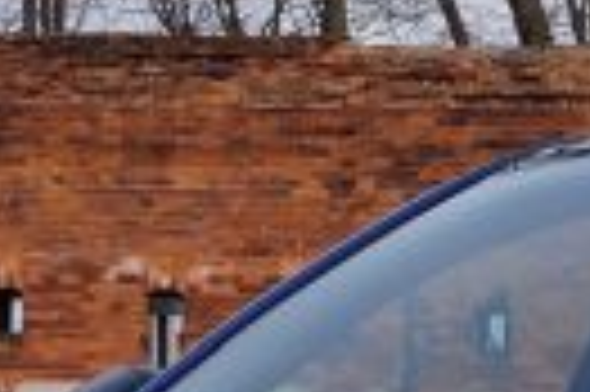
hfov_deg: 6.7
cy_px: 349
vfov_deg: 4.5
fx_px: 5009
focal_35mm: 306
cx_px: 851
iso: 100
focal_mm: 26
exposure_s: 1/100
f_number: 11
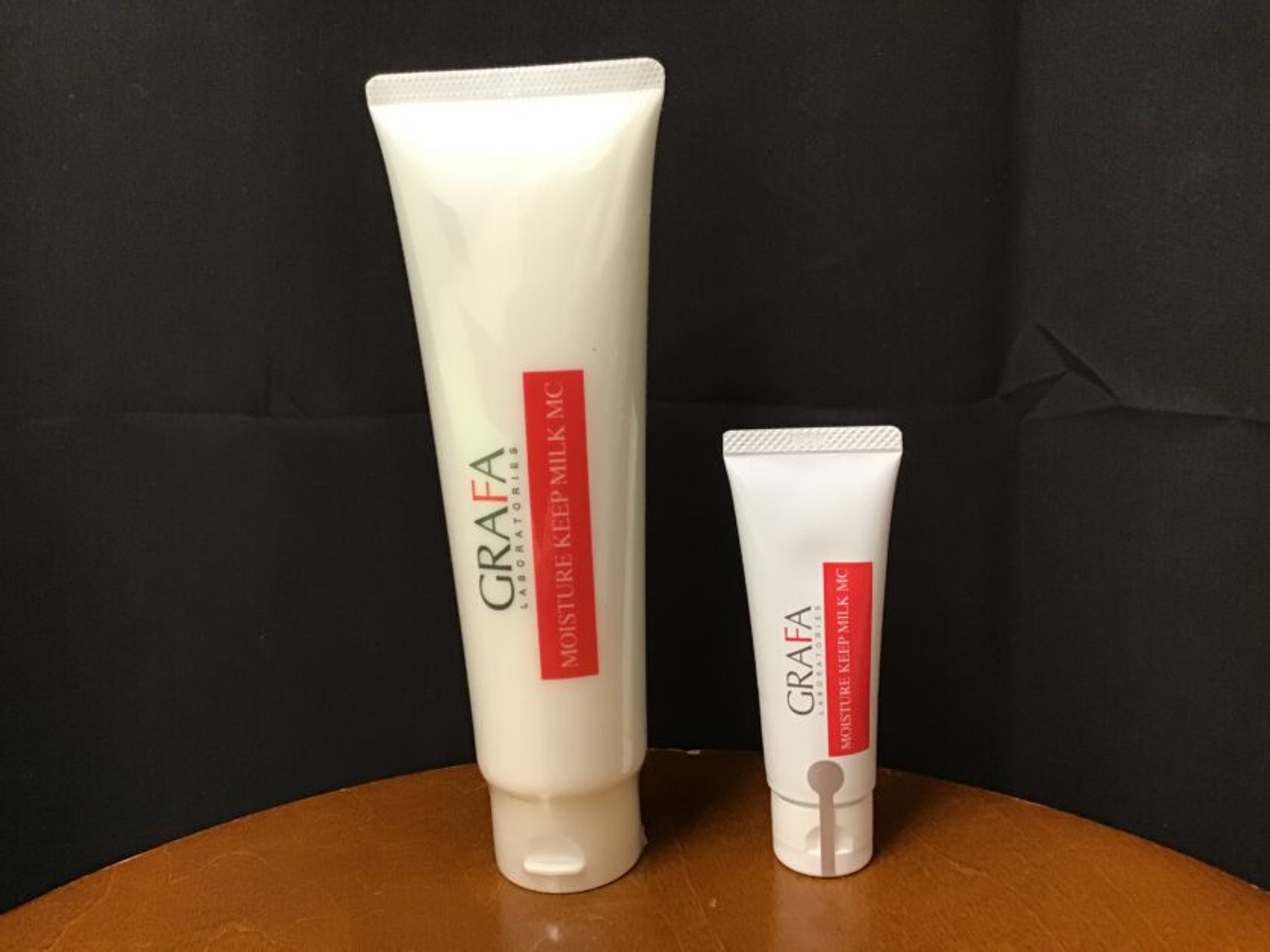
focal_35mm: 31
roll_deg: +3.4
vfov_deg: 45.4
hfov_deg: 58.4
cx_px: 635
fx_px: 1137
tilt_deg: -12.4
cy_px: 476
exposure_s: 1/30
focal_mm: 3.3
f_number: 2.4
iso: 125
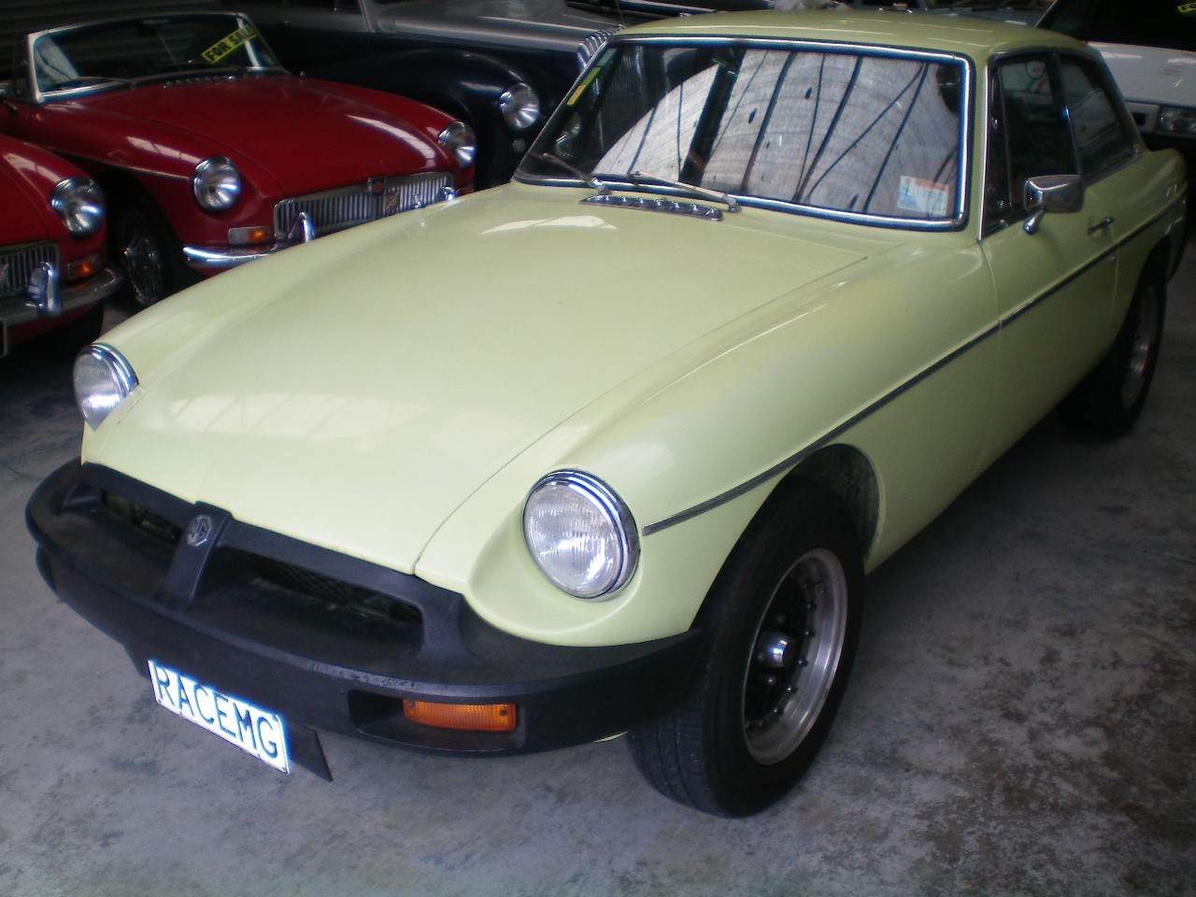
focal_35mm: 38
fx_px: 1313
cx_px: 598
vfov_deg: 37.7
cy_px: 448
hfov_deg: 49.0
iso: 64
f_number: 3.1
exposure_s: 1/125
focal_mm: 6.3
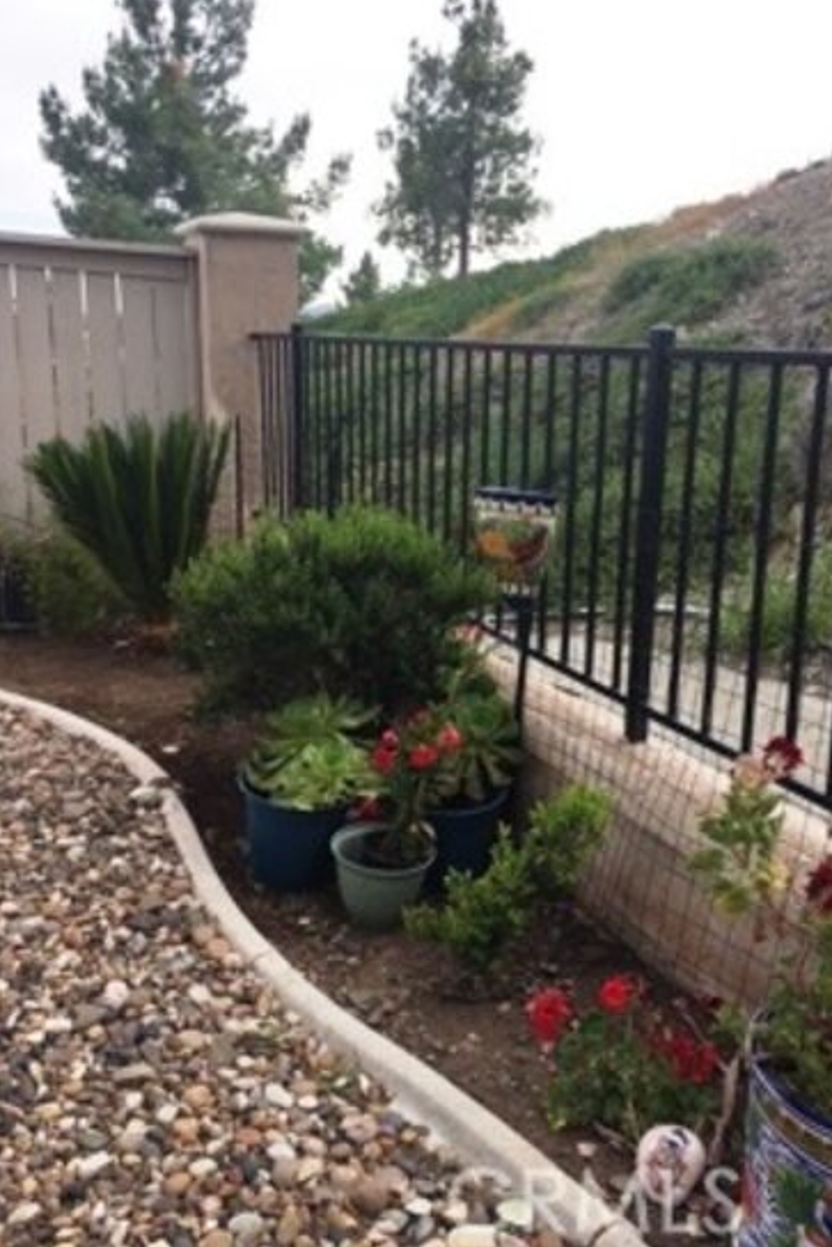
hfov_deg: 42.3
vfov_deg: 60.3
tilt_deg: -13.5
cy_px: 612
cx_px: 441
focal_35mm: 31
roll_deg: -1.2
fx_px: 1074
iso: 32
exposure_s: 1/557
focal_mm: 4.15
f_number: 2.2
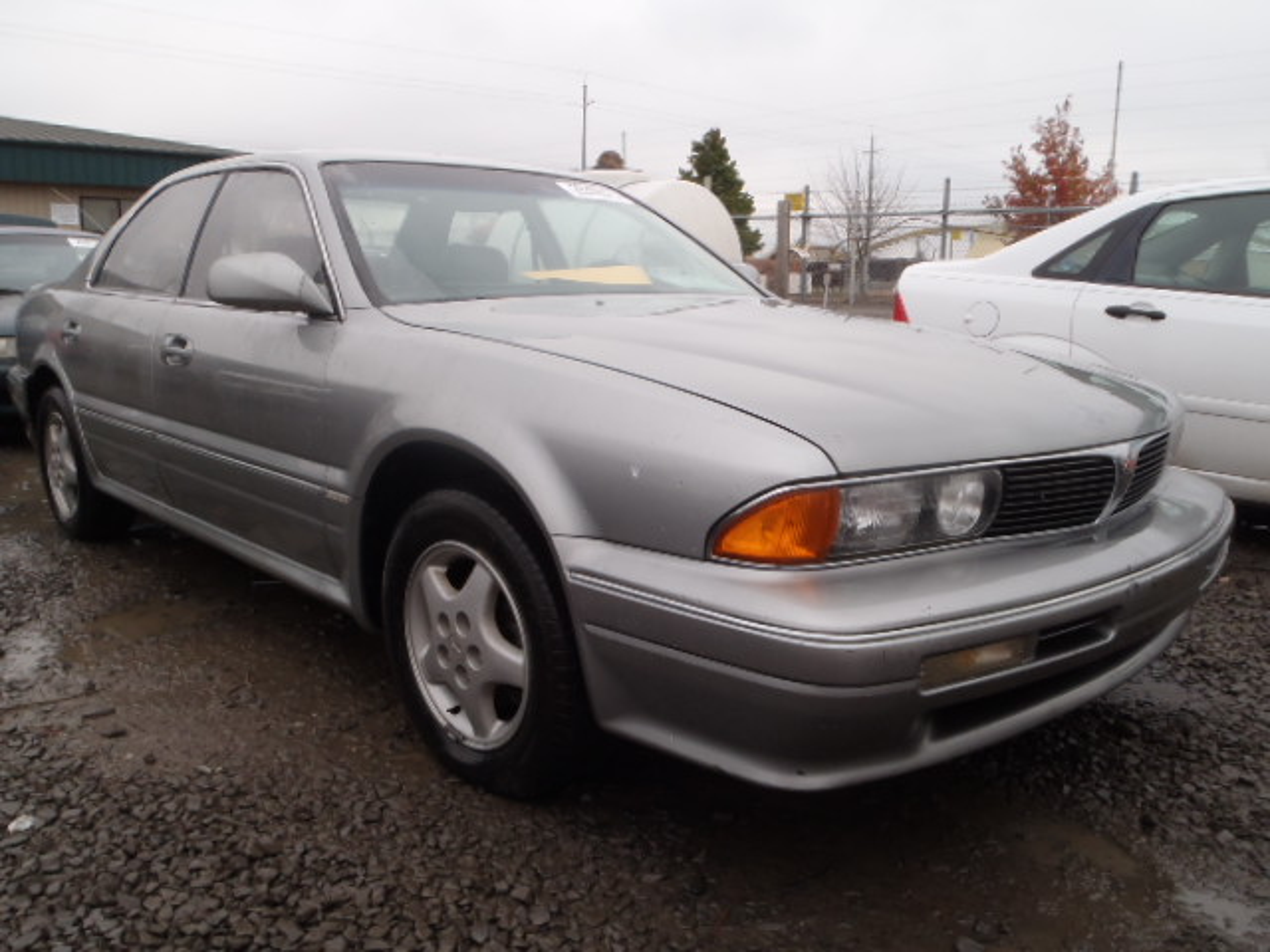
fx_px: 1027
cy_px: 476
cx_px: 635
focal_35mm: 28
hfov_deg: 63.4
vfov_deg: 49.7
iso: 80
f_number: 4.5
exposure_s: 1/200
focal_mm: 5
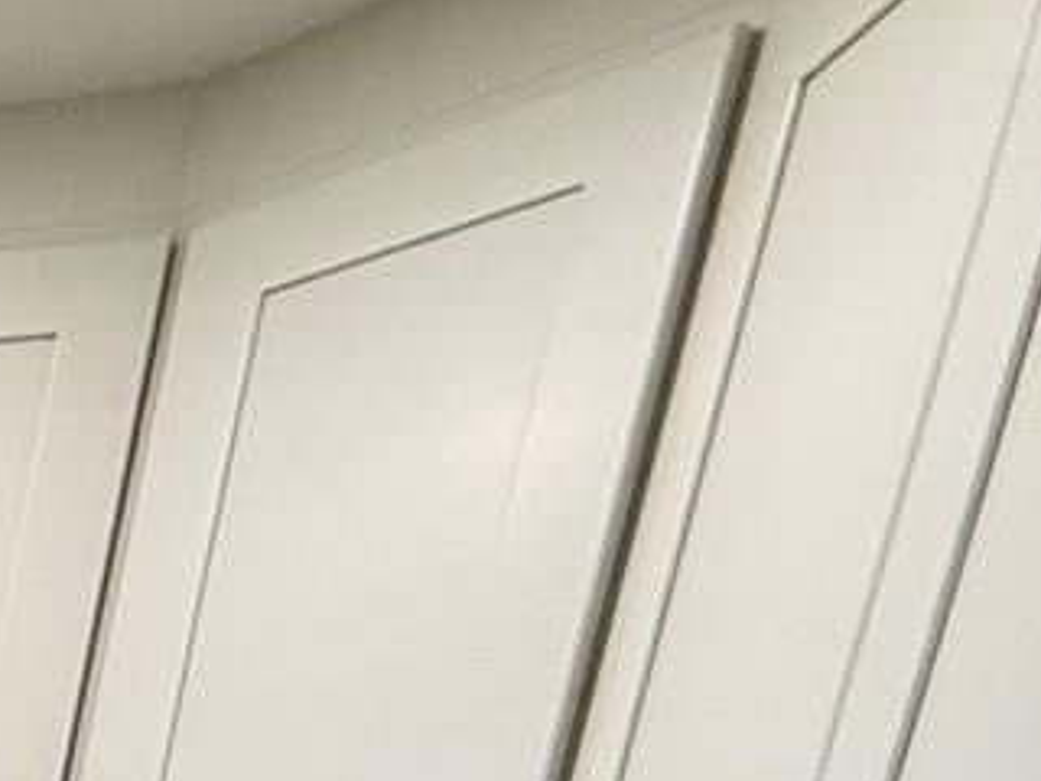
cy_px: 1712
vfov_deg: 15.3
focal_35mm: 70
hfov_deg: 15.6
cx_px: -1405
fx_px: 2105
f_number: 2.2
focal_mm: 2.22
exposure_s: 1/120
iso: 160
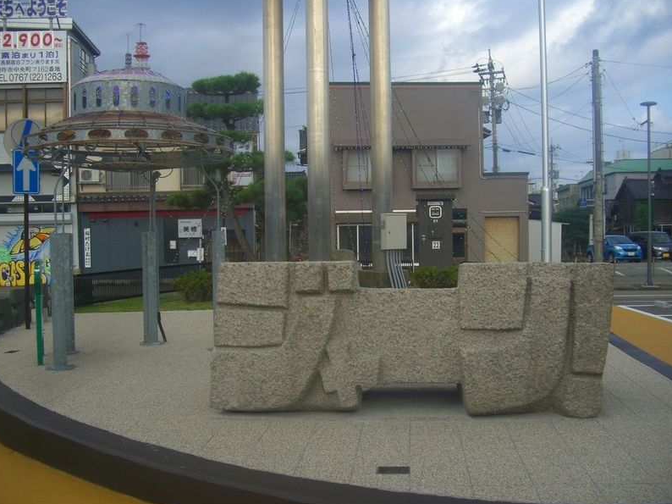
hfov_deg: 47.9
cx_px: 336
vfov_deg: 36.8
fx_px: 757
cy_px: 254
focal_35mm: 39
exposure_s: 1/400
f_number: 2.8
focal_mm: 7.9
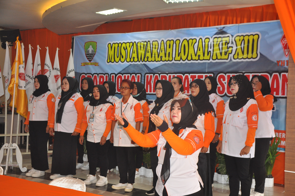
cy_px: 98
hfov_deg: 41.2
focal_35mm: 48
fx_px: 393
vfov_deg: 28.0
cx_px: 148
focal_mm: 32
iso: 800
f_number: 4.2
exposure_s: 1/60
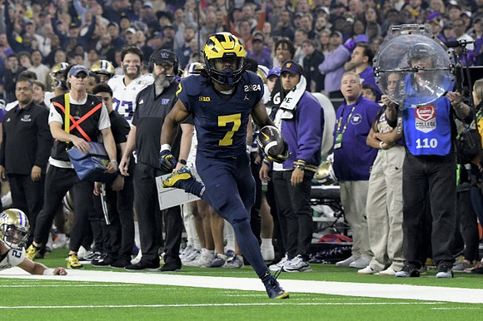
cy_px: 160
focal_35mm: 270
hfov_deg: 7.6
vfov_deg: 5.1
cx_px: 242
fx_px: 3620
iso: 6400
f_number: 5.3
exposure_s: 1/1000
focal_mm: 180
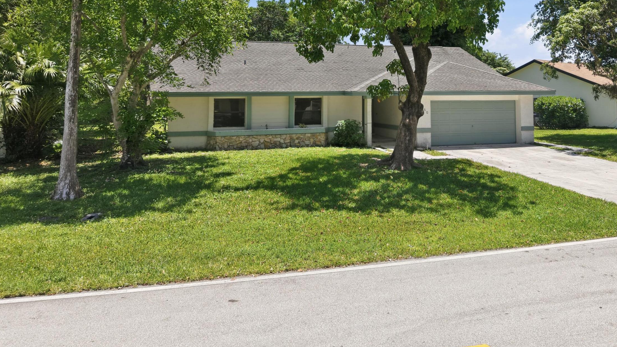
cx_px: 381
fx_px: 556
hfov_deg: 57.4
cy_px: 59
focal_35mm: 34
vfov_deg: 33.4
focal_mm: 8.7
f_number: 1.8
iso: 130
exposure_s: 1/2500
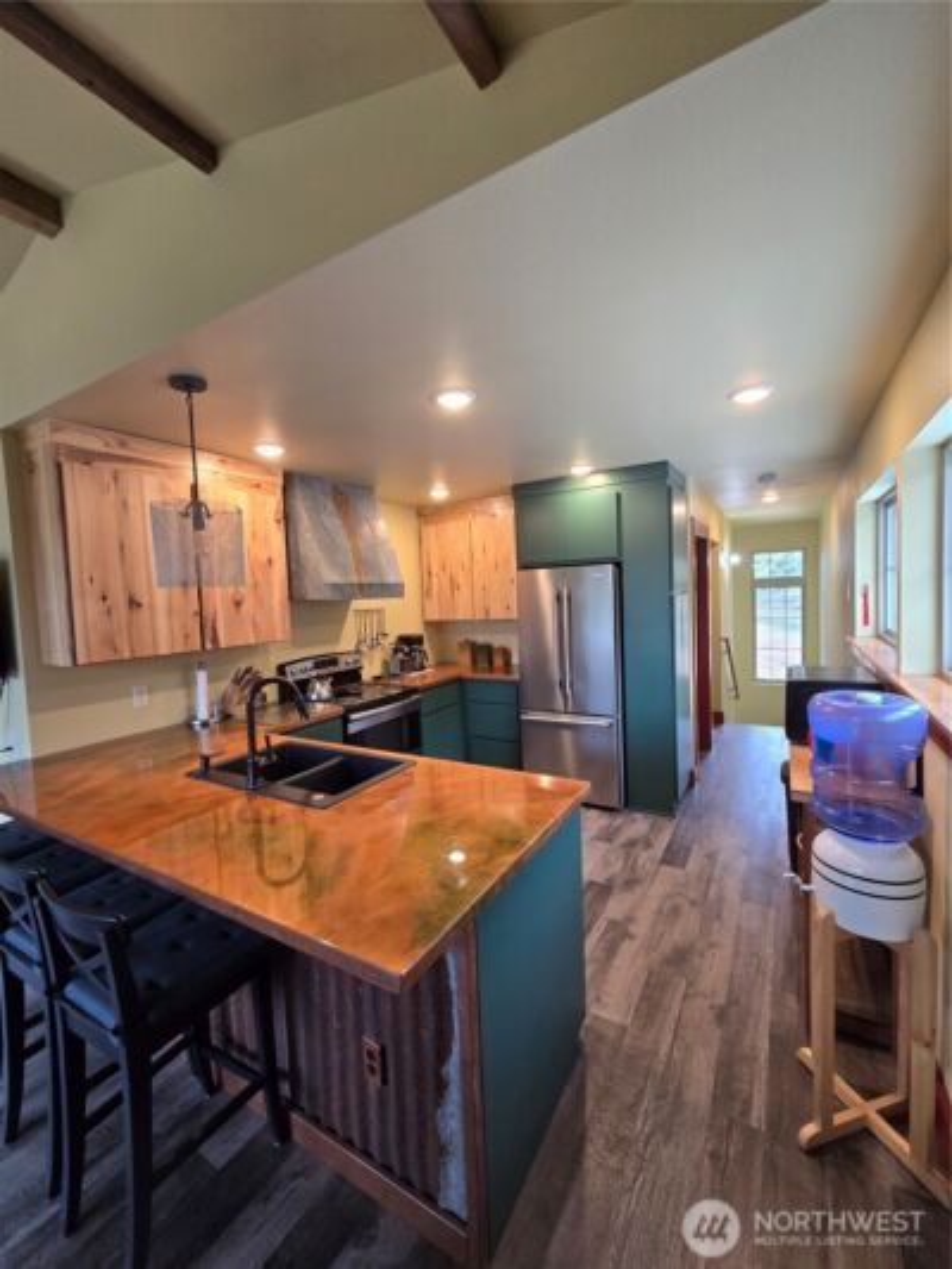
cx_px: 476
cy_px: 634
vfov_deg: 106.2
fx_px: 477
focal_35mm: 13
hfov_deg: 89.9
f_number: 2.2
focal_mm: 2.2
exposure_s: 1/60
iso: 200
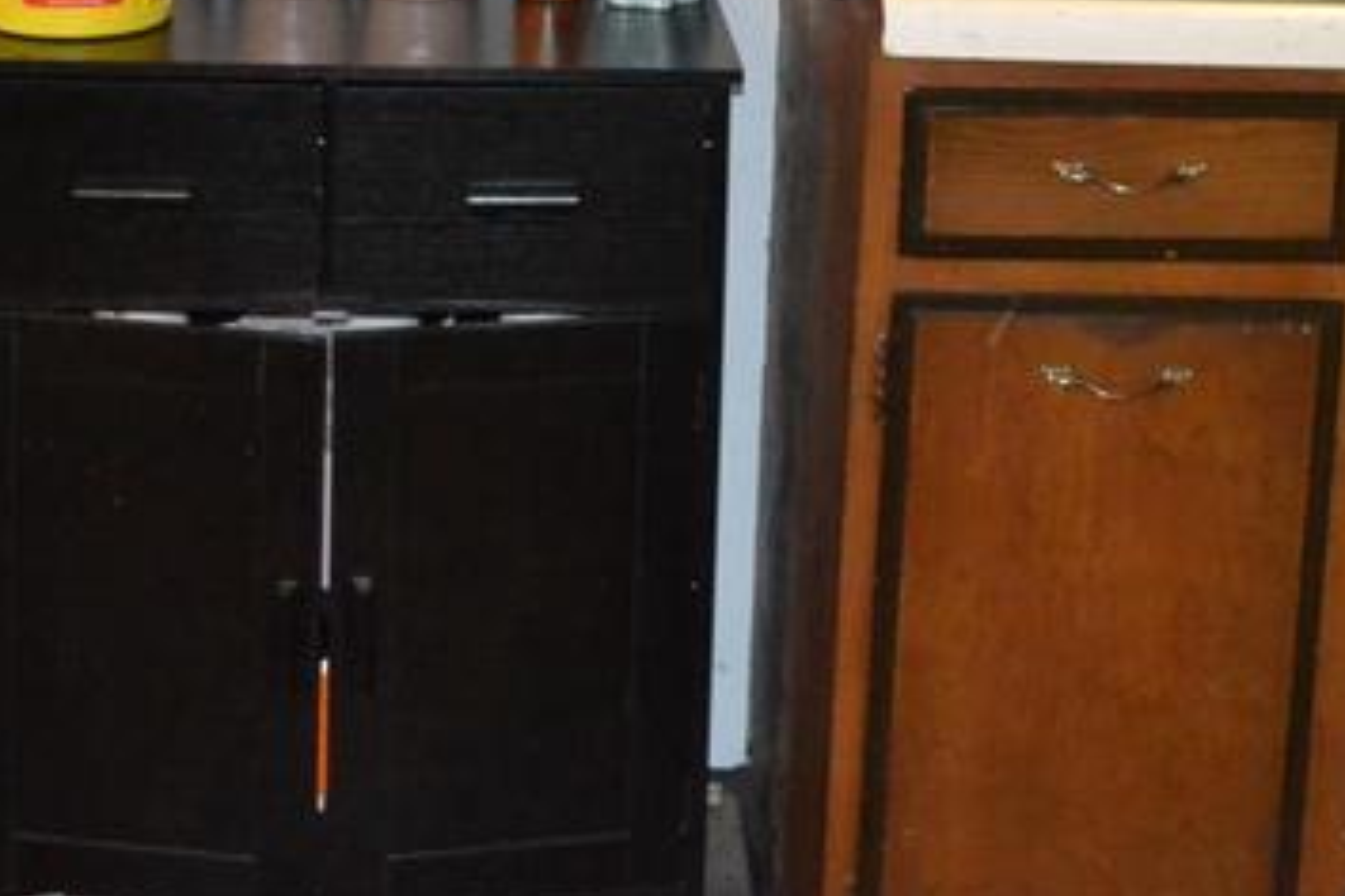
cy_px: -222
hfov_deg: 26.0
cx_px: 631
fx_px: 2914
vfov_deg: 16.6
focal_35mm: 78
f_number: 3.5
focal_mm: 18
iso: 3200
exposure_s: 1/60
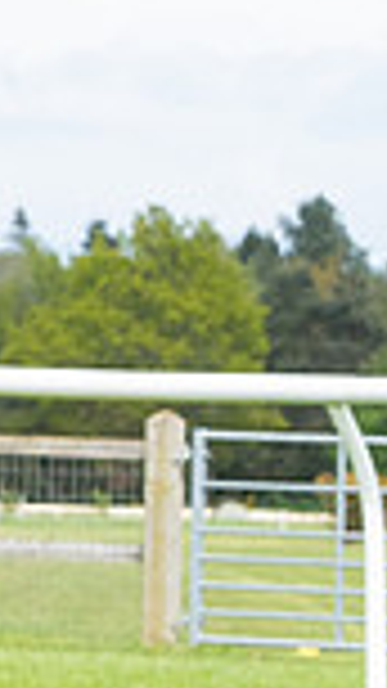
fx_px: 11390
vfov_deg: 3.5
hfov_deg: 1.9
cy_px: 263
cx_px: -752
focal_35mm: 624
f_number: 8
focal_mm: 105
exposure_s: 1/1600
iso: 800
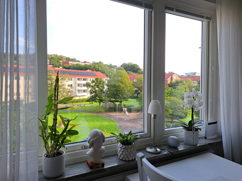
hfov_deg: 71.6
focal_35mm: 24
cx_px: 121
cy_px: 90
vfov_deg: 56.8
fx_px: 168
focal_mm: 5.23
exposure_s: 1/133
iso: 50
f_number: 1.8
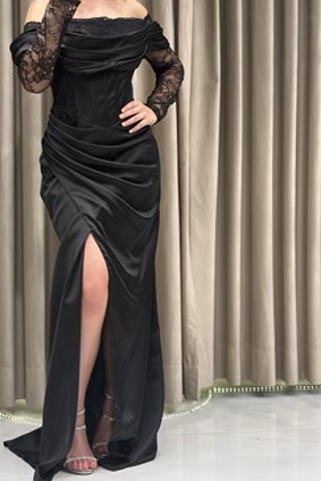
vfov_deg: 25.6
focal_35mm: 79
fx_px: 1058
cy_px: 184
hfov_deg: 17.2
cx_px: 96
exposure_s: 1/260
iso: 32
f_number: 1.6
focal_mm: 5.96
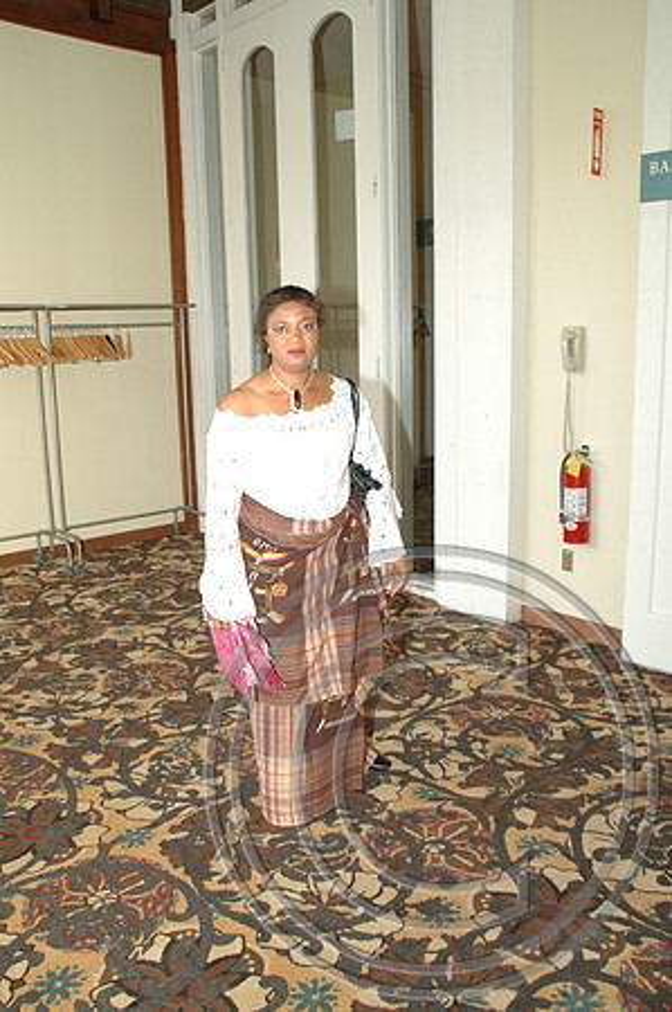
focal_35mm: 27
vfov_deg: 67.4
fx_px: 758
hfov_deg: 47.8
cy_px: 506
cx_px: 336
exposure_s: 1/160
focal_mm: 18
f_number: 6.3
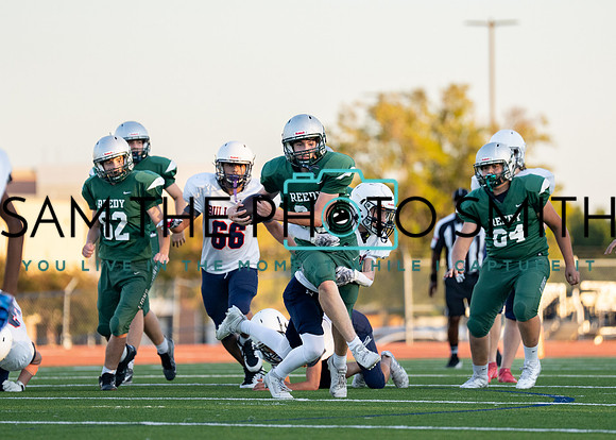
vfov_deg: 4.3
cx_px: 321
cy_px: 191
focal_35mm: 337
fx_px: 5887
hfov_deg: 6.0
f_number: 2.8
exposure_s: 1/2500
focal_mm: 200
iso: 500
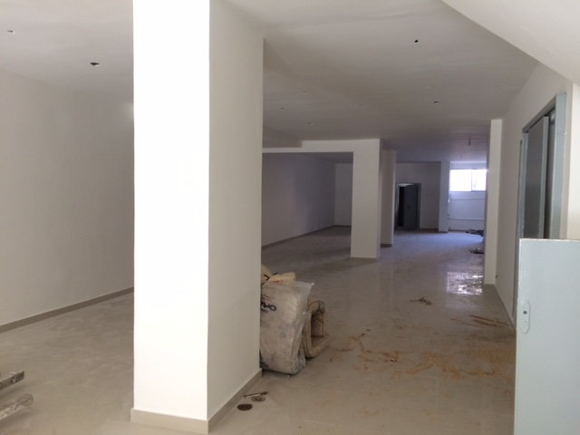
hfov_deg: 61.7
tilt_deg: -4.1
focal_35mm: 29
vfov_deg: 48.2
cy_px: 218
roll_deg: +1.1
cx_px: 290
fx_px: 486
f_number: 2.2
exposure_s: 1/30
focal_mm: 4.15
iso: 64
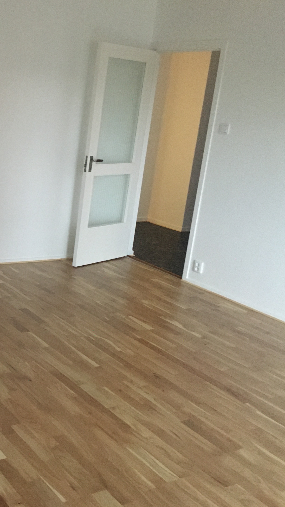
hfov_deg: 26.3
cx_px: 2
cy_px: 256
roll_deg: -5.1
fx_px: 578
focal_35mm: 43
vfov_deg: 47.4
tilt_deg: -15.4
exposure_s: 1/17
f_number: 2.2
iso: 320
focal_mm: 4.15
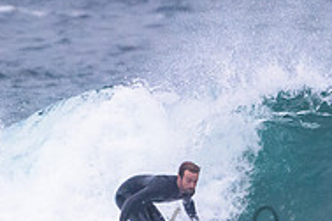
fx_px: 17899
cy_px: 127
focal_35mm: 1941
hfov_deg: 1.1
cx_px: 251
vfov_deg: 0.7
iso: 2500
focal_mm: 500
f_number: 5.6
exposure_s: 1/2000
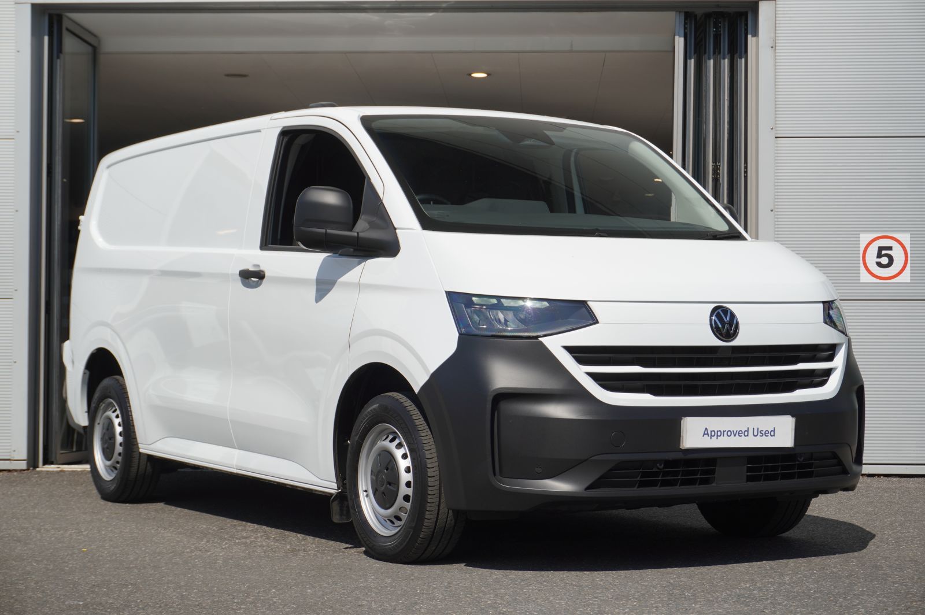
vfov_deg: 20.1
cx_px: 462
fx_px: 1733
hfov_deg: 29.9
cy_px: 308
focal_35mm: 68
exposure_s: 1/250
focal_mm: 45
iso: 100
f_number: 8
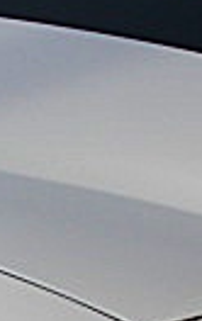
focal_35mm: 185
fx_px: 1622
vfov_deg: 11.0
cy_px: 433
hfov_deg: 7.1
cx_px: 183
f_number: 2.8
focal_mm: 6.3
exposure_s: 1/800
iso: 50
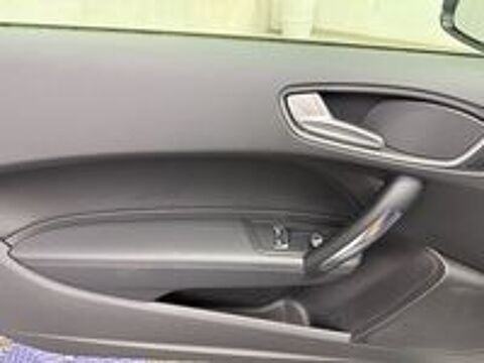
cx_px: 242
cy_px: 182
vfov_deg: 56.8
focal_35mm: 24
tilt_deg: -36.4
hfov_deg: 71.6
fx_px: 336
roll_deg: +0.2
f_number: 1.78
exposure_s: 1/60
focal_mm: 6.76
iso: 640
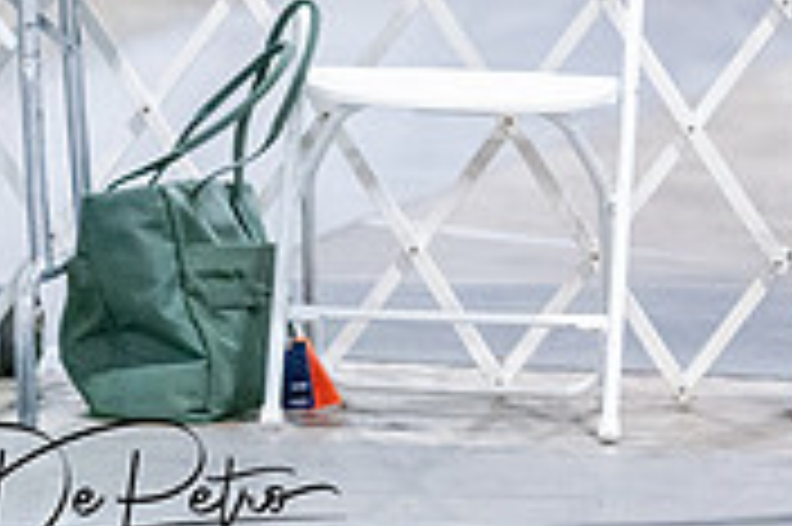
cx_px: 1220
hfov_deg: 3.5
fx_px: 12748
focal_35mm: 580
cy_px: -214
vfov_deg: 2.4
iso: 6400
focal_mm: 176
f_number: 2.8
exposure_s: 1/320
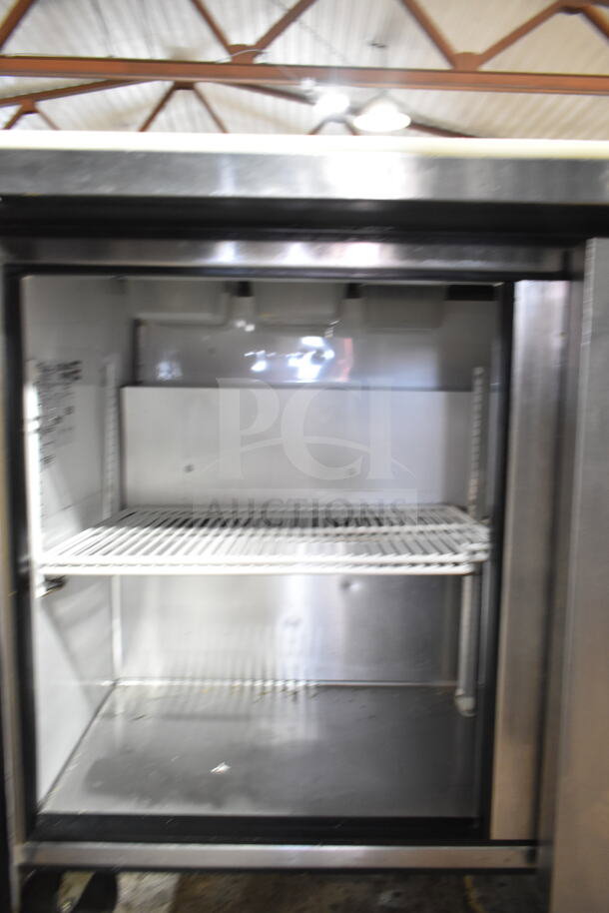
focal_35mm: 27
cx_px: 304
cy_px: 456
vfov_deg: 67.4
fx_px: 685
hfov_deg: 48.0
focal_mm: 18
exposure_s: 1/50
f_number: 3.5
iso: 1600
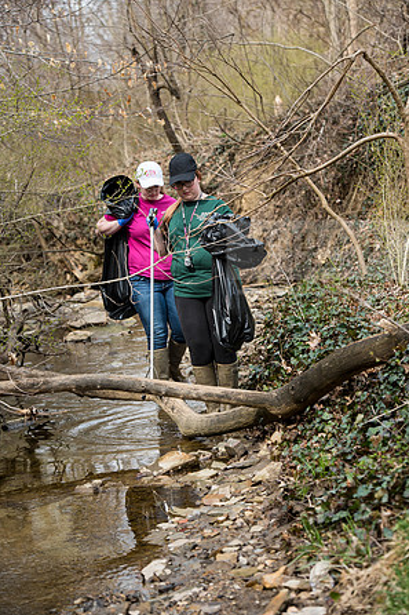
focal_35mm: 103
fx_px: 1757
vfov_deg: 19.8
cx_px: 205
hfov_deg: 13.3
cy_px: 306
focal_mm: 102
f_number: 6.3
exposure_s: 1/400
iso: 320
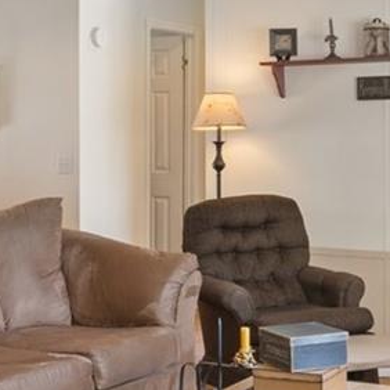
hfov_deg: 21.1
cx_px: 169
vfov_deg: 21.1
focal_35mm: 82
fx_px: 1045
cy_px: 148
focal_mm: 17
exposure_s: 1/1.67
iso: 320
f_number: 8
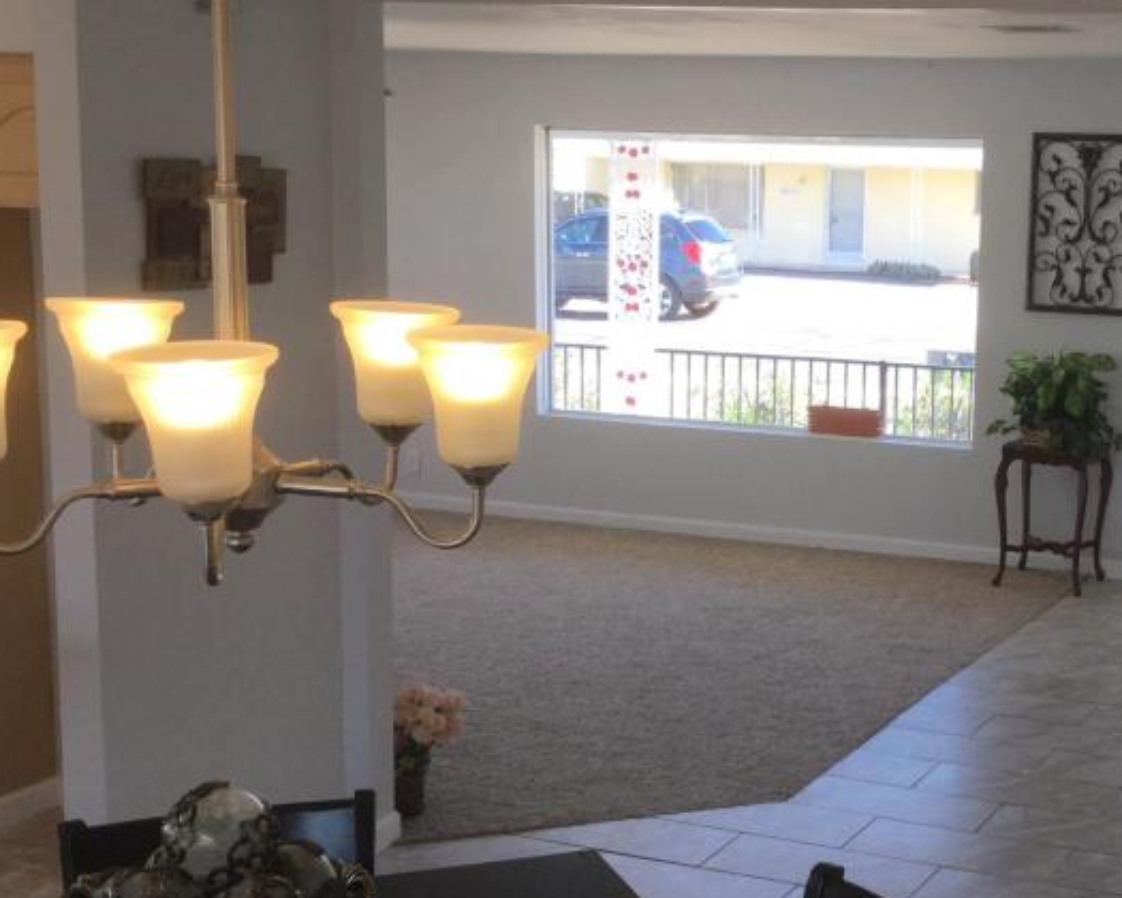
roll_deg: -2.5
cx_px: 876
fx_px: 1959
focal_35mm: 59
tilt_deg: -9.9
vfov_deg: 25.8
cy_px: 530
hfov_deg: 31.2
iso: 25
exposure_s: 1/120
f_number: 2.4
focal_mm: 3.3
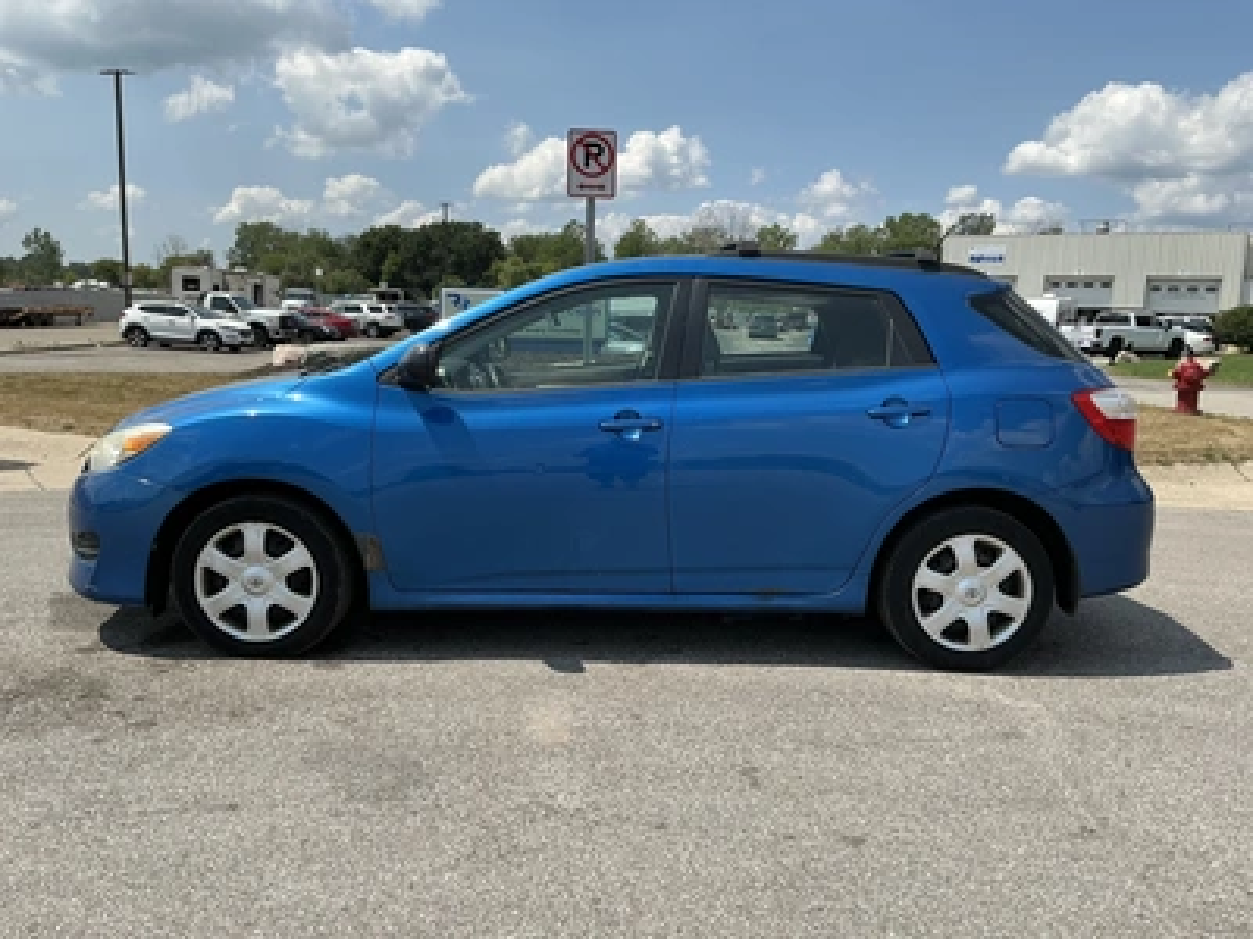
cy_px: 470
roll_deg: +0.4
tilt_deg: -8.1
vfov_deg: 49.7
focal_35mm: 28
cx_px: 626
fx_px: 1014
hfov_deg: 63.4
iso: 25
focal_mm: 3
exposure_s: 1/1912
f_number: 1.8
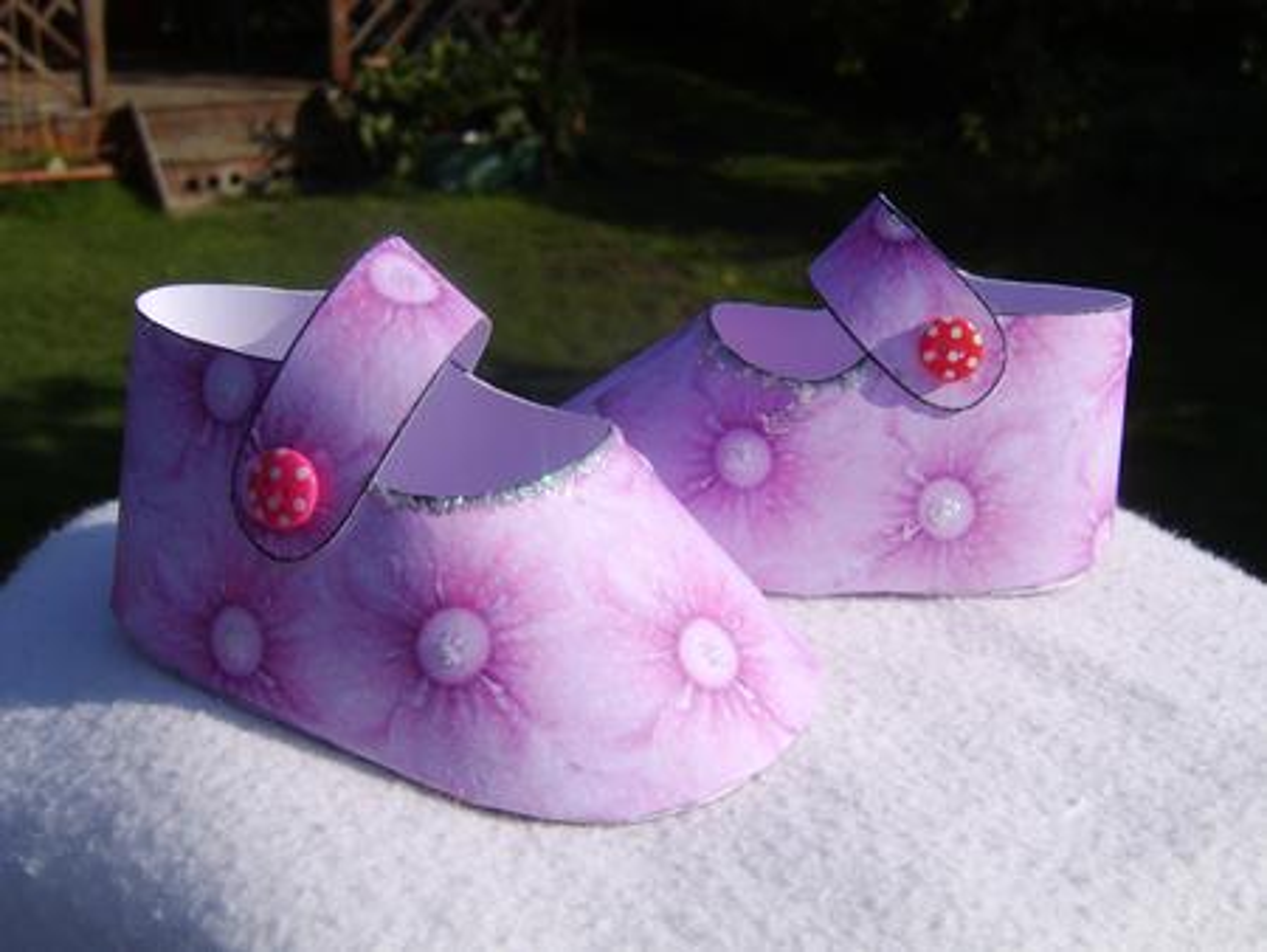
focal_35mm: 31
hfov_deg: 58.3
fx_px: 1135
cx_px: 634
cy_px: 476
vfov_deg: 45.5
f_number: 6.7
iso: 71
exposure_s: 1/594
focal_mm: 8.13
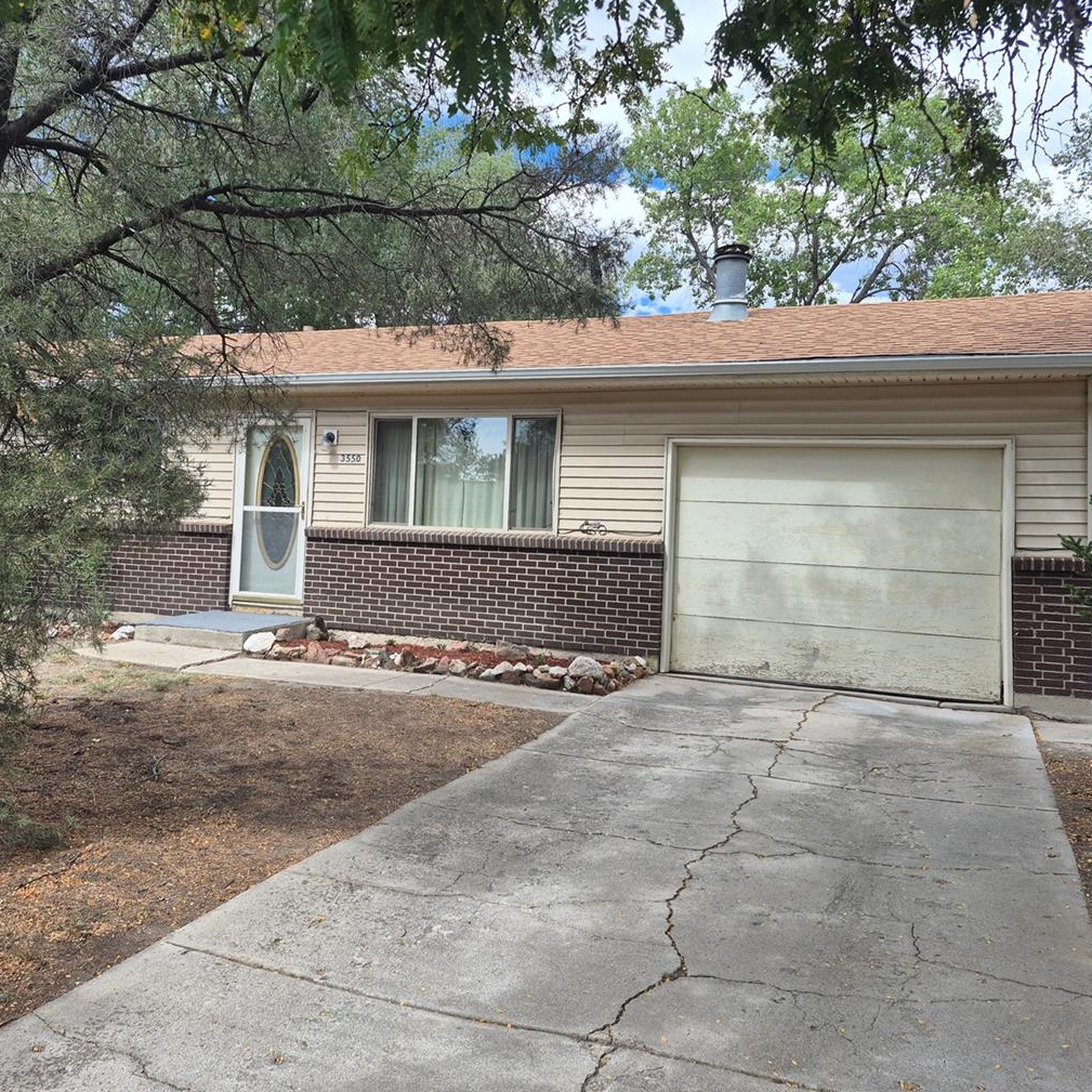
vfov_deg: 55.6
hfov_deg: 55.5
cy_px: 516
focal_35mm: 29
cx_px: 482
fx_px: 1035
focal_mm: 5.4
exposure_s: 1/758
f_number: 1.8
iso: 25
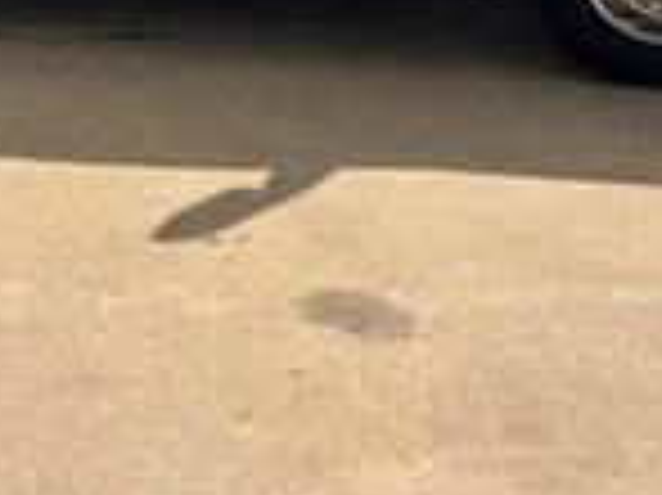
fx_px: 1701
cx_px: -54
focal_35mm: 89
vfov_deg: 15.3
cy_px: -256
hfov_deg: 21.0
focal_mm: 5.7
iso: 50
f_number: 1.5
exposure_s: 1/4444
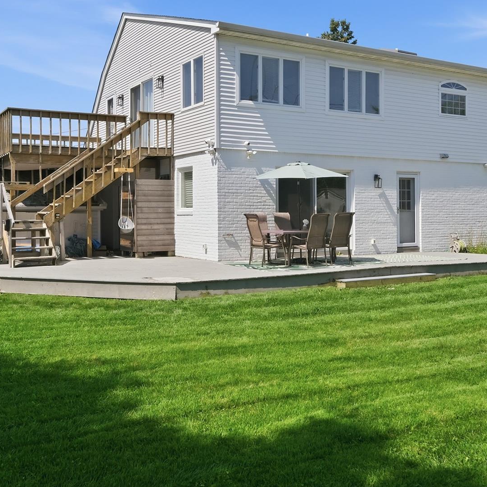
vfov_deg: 44.6
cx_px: 220
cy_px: 185
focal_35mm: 37
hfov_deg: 44.9
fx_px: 589
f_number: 8
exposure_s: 1/640
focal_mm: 15.4
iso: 200
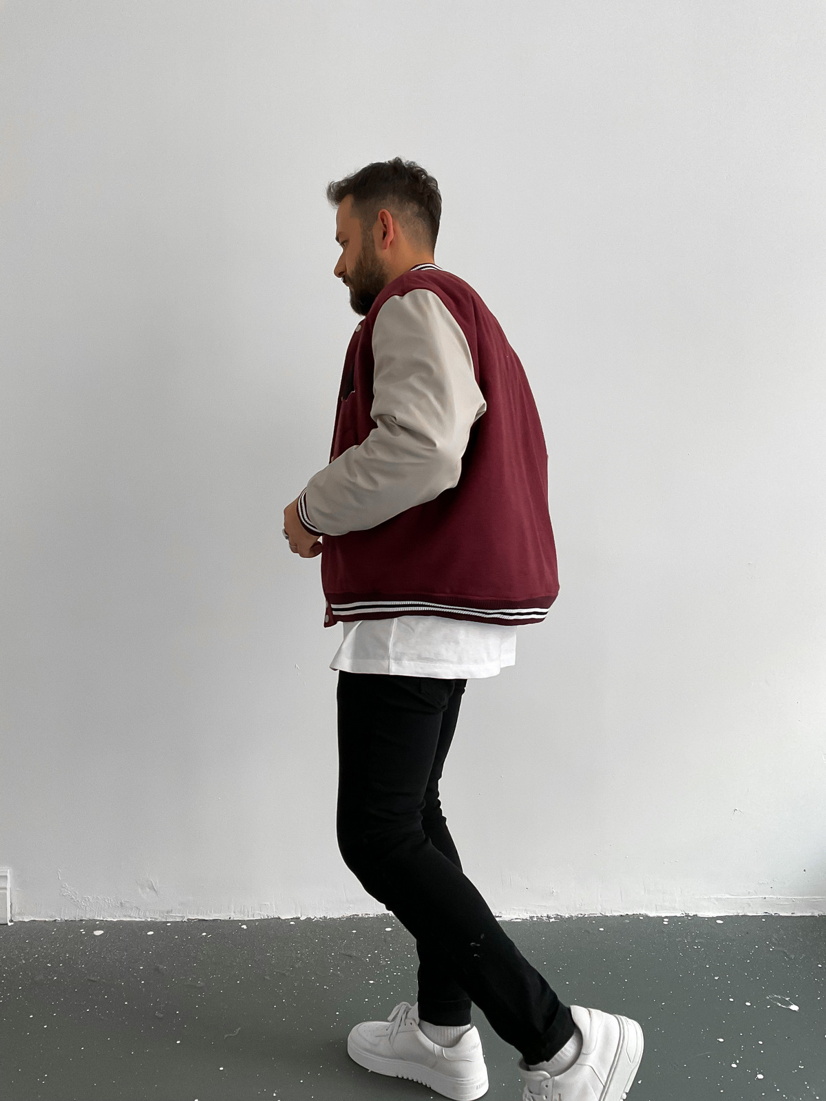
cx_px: 413
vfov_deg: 61.7
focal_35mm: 29
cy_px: 550
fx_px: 923
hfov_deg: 48.2
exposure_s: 1/60
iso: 100
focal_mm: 3
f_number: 1.8
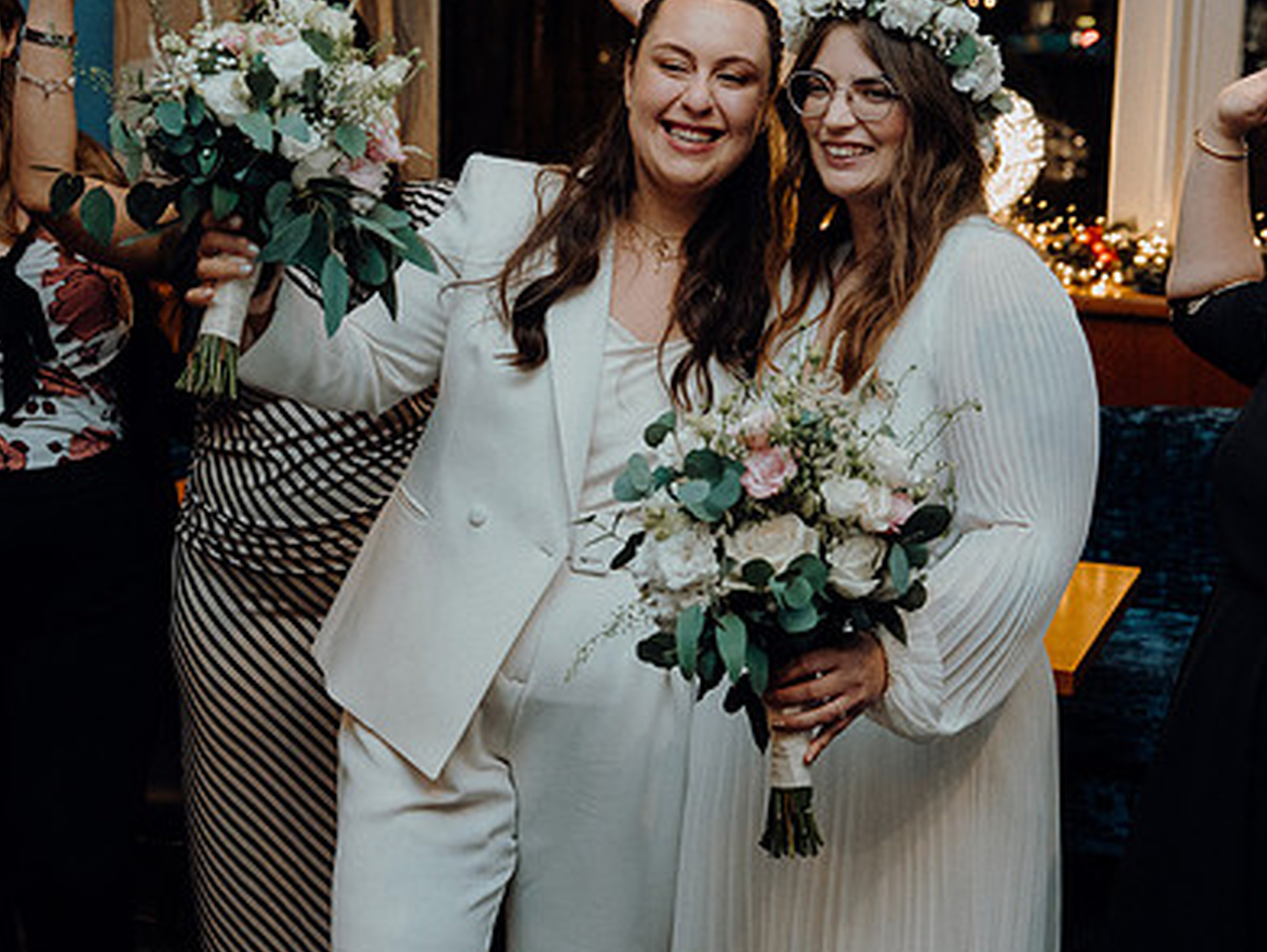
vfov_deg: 25.6
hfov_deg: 33.6
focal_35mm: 57
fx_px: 2088
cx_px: 758
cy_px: 358
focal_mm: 40
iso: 2500
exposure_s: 1/160
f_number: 3.5
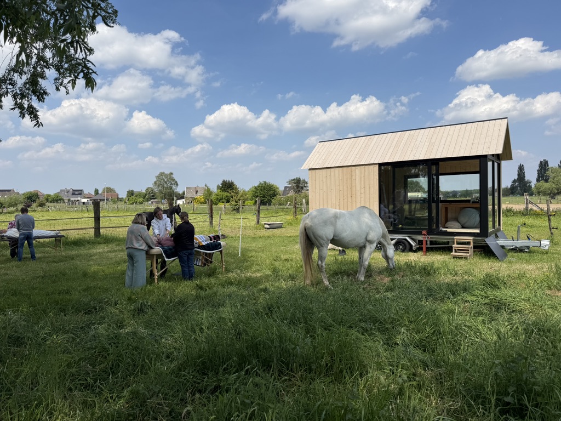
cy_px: 210
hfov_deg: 71.6
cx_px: 280
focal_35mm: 24
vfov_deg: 56.8
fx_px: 389
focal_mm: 6.76
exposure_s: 1/5714
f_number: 1.78
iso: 80
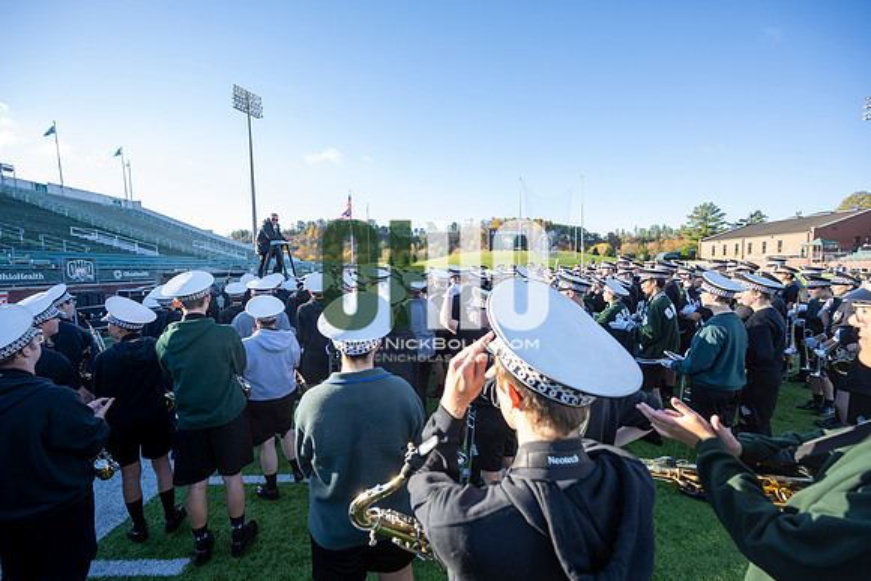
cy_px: 290
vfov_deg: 81.2
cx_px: 436
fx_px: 339
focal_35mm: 14
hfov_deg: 104.2
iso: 320
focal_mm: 14
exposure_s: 1/500
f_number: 4.5
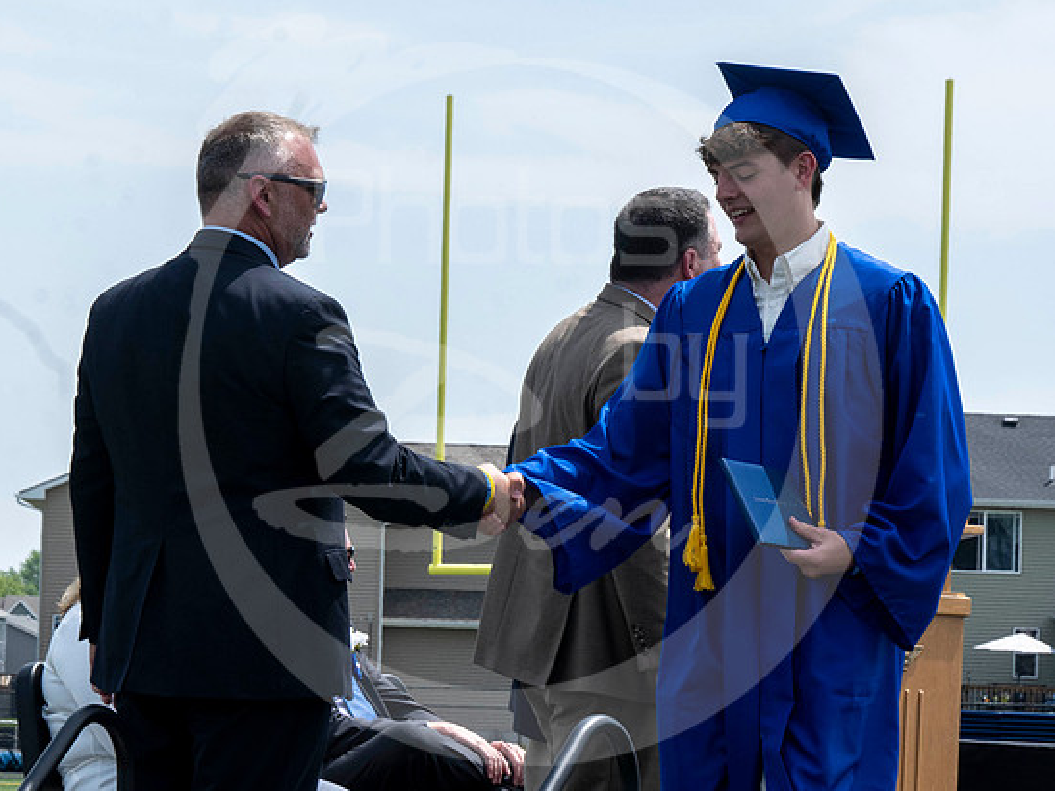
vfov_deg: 7.9
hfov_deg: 10.5
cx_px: 362
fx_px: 5730
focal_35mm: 188
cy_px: 281
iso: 200
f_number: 13
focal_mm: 80
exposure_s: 1/250
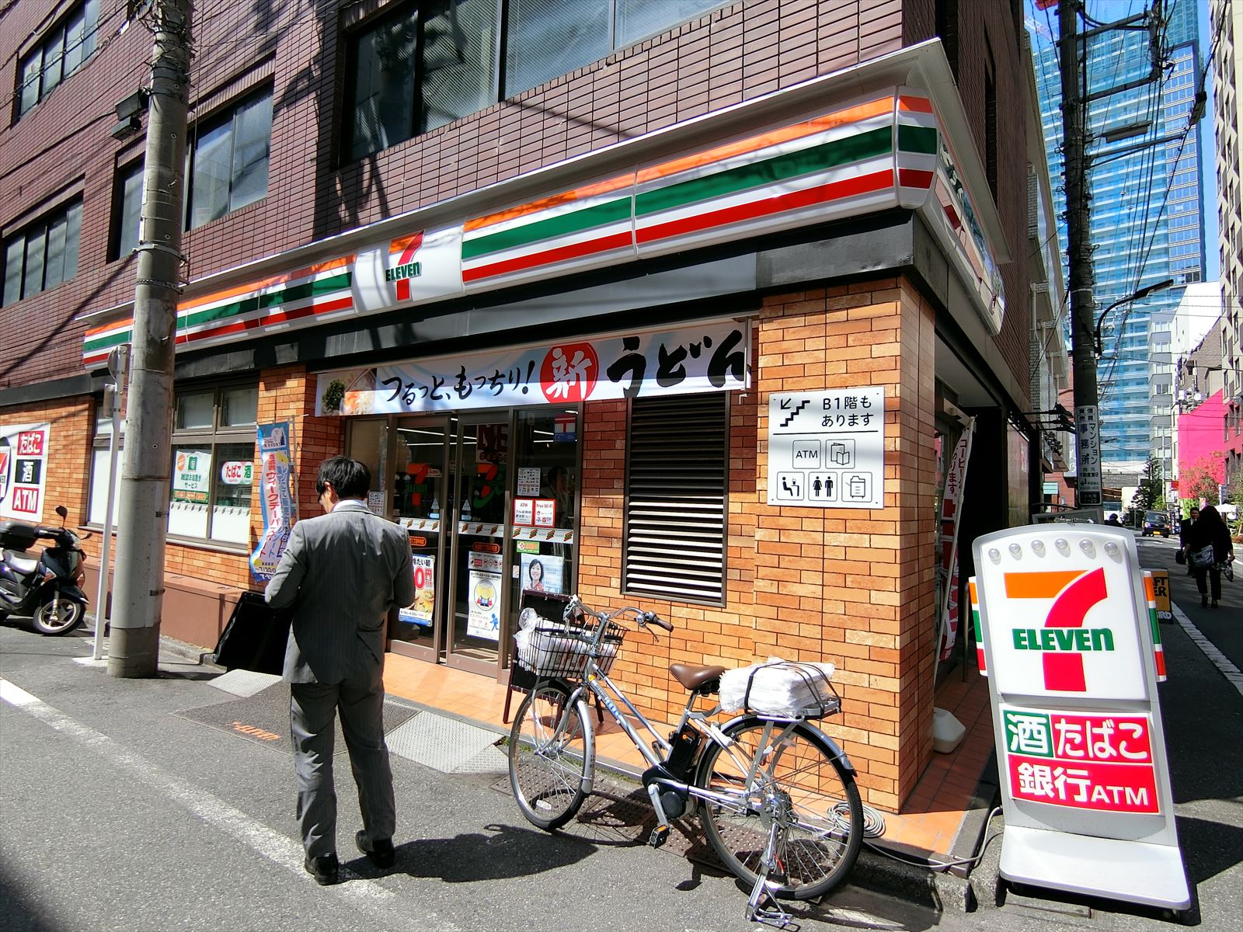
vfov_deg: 68.7
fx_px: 682
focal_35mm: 19
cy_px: 466
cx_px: 622
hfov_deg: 84.7
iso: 80
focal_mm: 4.06
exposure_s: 1/160
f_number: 6.9
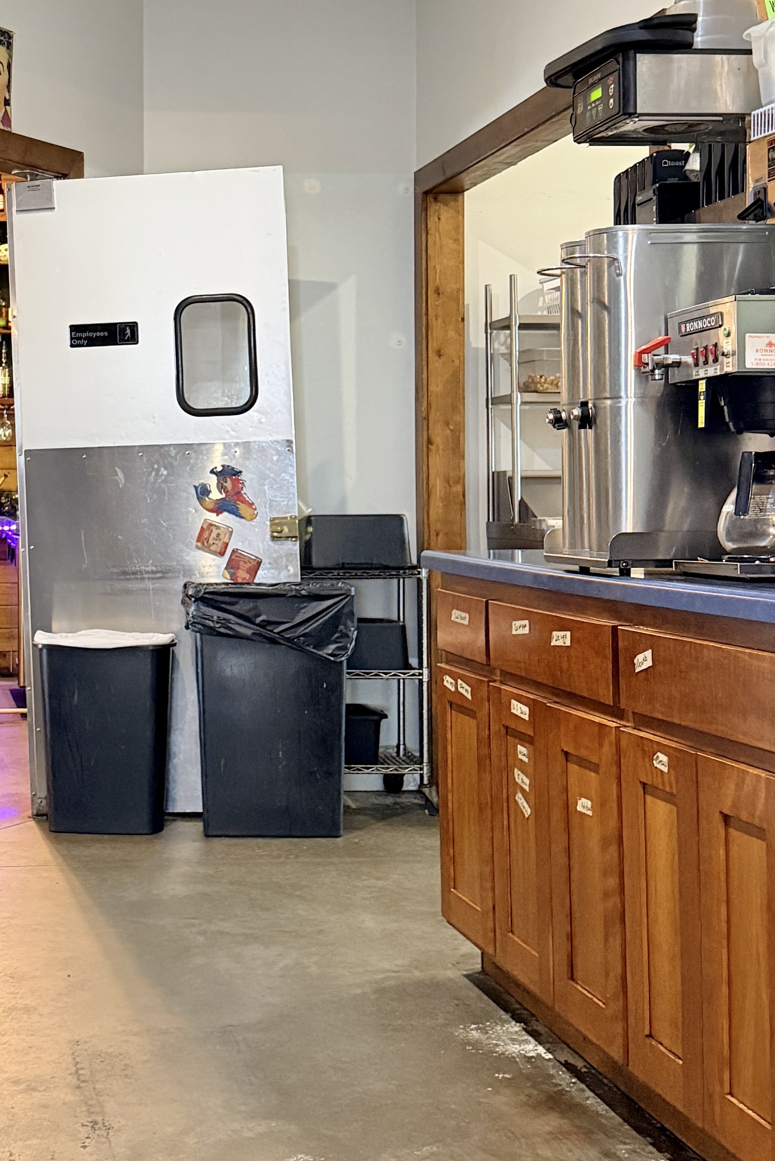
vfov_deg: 34.9
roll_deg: +0.2
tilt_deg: +1.0
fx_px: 1840
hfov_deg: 23.3
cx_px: 105
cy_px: 442
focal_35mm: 57
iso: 800
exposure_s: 1/60
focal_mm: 6.76
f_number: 1.78
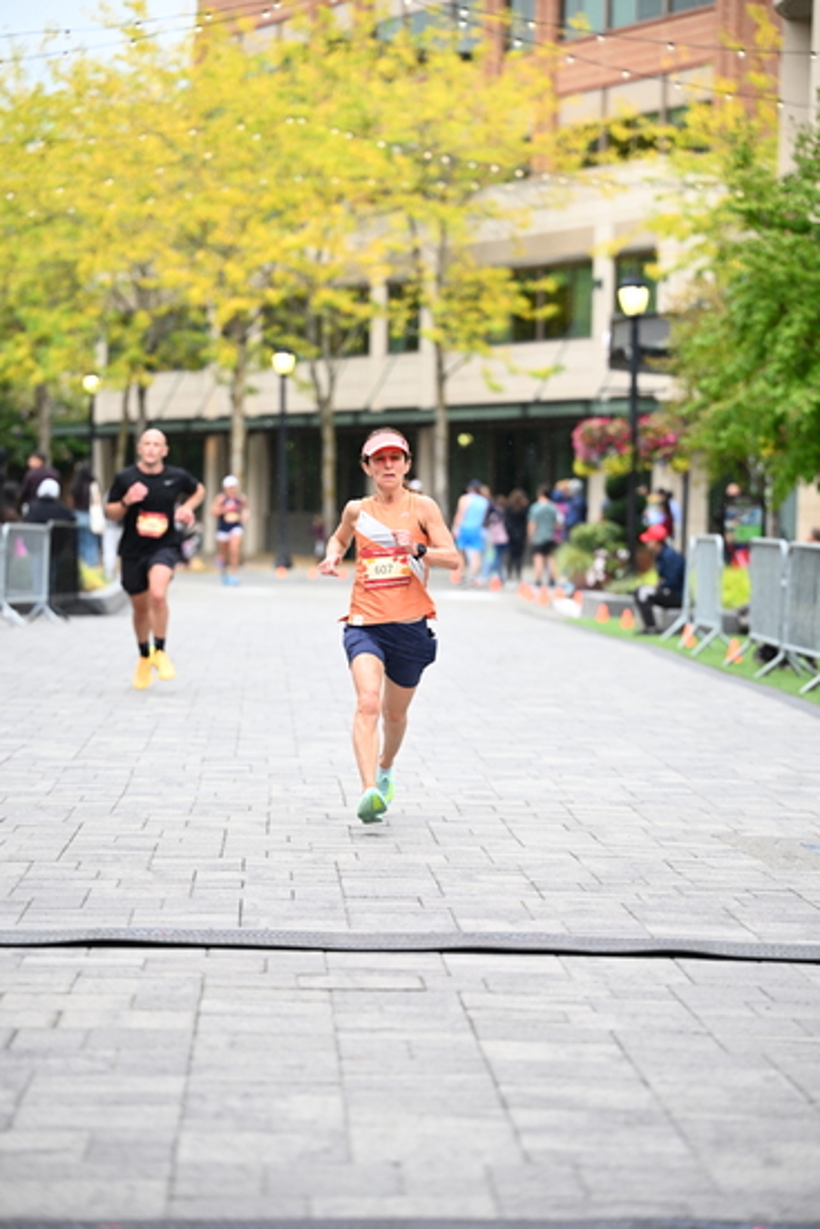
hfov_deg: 11.9
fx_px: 3926
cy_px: 614
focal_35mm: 115
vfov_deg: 17.8
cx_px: 410
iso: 1250
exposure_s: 1/1600
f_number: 2.8
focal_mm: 115
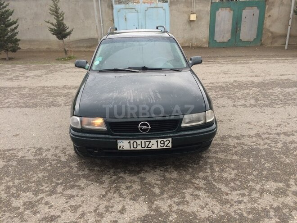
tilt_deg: -20.9
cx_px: 148
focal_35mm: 29
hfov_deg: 61.7
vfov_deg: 48.2
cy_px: 112
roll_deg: +3.5
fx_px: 249
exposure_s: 1/50
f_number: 2.2
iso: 50
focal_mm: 4.15
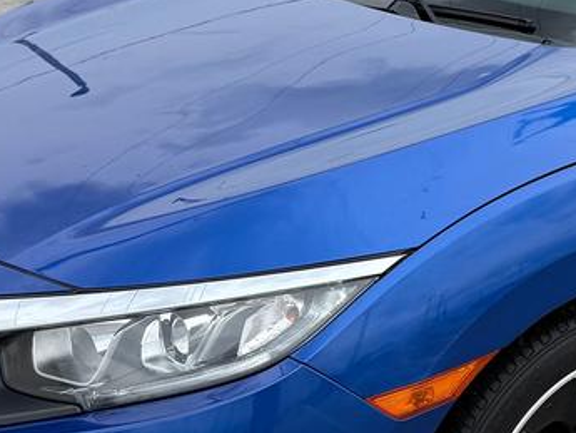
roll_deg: -1.5
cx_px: 675
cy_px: 74
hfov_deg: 20.7
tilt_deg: -14.5
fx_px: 1481
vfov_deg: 16.5
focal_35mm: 89
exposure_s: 1/2232
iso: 80
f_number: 1.78
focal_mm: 6.76
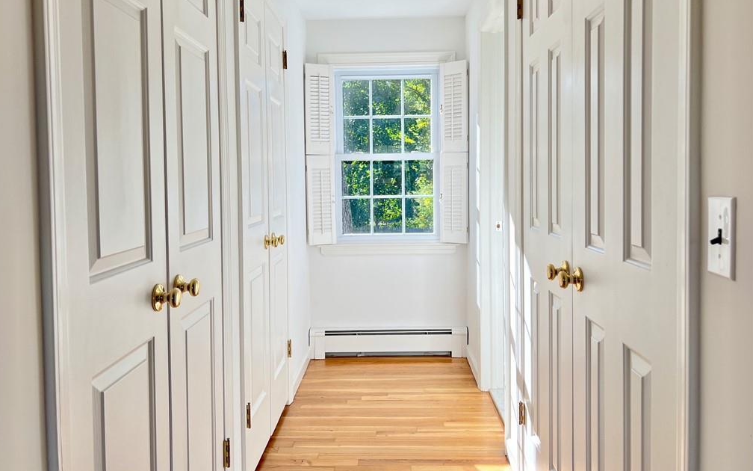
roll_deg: +0.2
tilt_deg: -4.3
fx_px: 575
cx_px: 374
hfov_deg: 66.5
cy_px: 200
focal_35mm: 28
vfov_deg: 44.4
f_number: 1.5
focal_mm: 5.7
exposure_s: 1/336
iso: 50
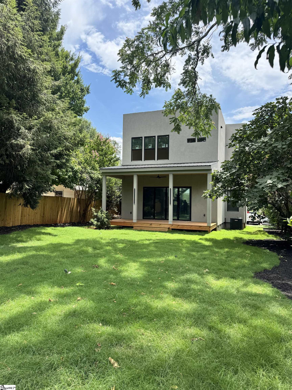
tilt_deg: +1.8
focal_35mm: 24
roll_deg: -1.2
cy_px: 195
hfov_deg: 56.8
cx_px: 146
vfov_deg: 71.6
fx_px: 270
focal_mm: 6.76
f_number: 1.78
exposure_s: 1/2105
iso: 80
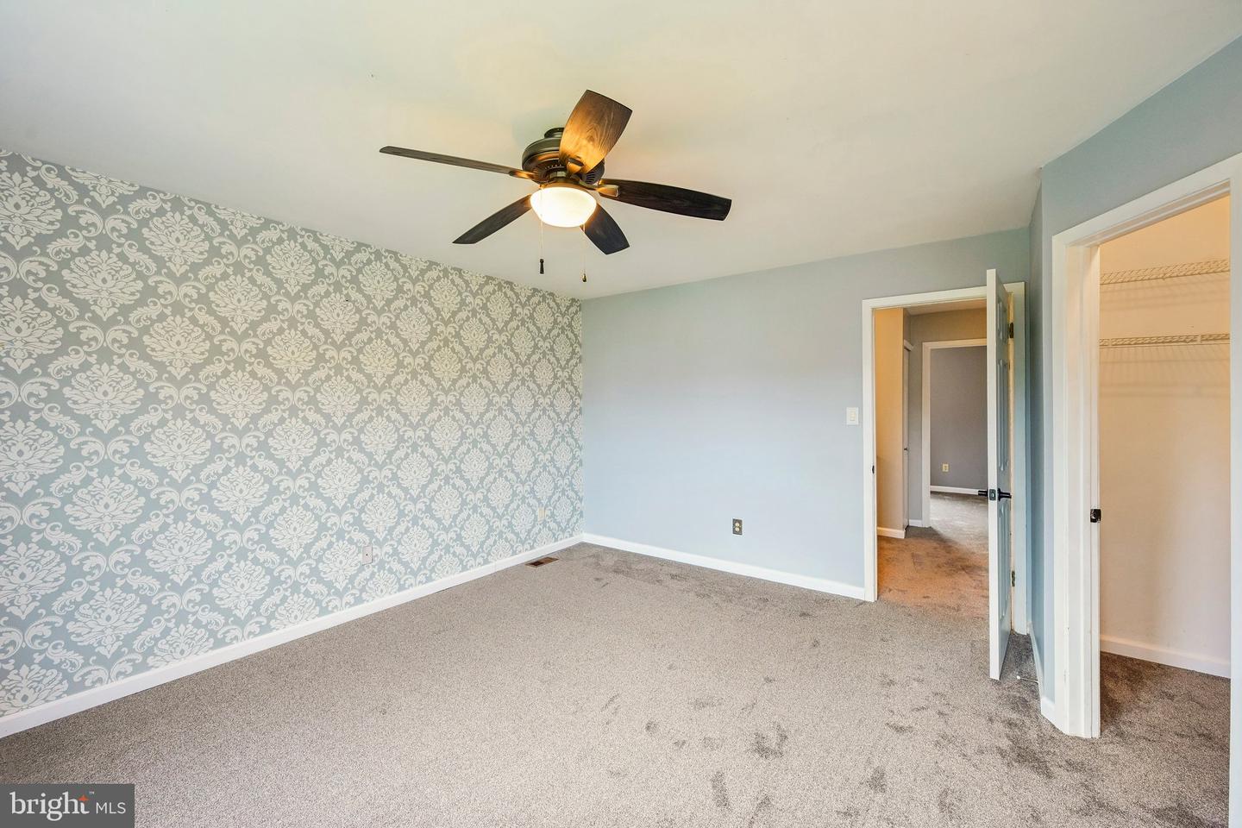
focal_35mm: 14
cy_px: 414
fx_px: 483
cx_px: 621
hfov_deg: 104.3
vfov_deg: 81.2
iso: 400
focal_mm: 14
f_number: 8
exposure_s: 1/13
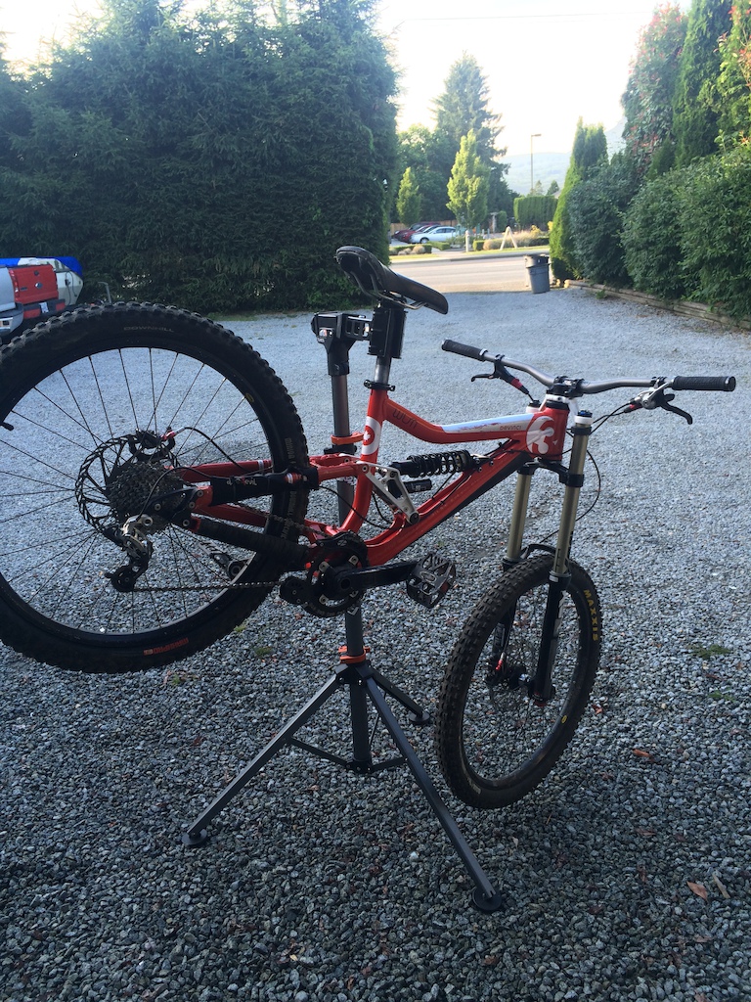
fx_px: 839
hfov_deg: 48.2
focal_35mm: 29
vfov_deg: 61.7
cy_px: 501
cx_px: 376
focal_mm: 4.15
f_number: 2.2
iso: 50
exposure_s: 1/120
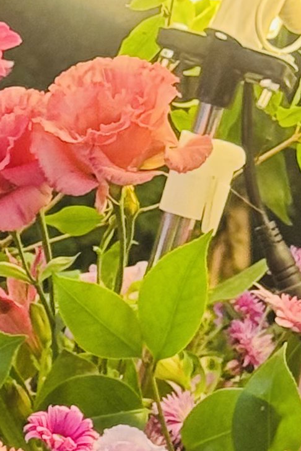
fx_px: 3461
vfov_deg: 7.3
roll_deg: -4.8
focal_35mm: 276
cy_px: 780
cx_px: -79
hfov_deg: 5.0
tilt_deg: -15.8
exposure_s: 1/60
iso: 100
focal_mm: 6.76
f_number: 1.78
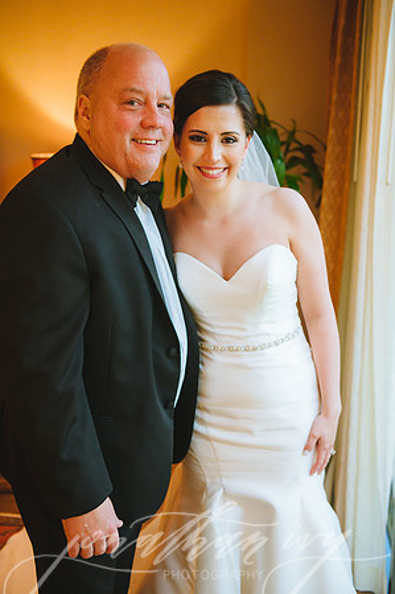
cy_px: 297
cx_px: 198
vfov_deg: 48.5
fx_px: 660
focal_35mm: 40
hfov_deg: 33.3
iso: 4000
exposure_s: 1/320
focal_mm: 40
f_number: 2.8
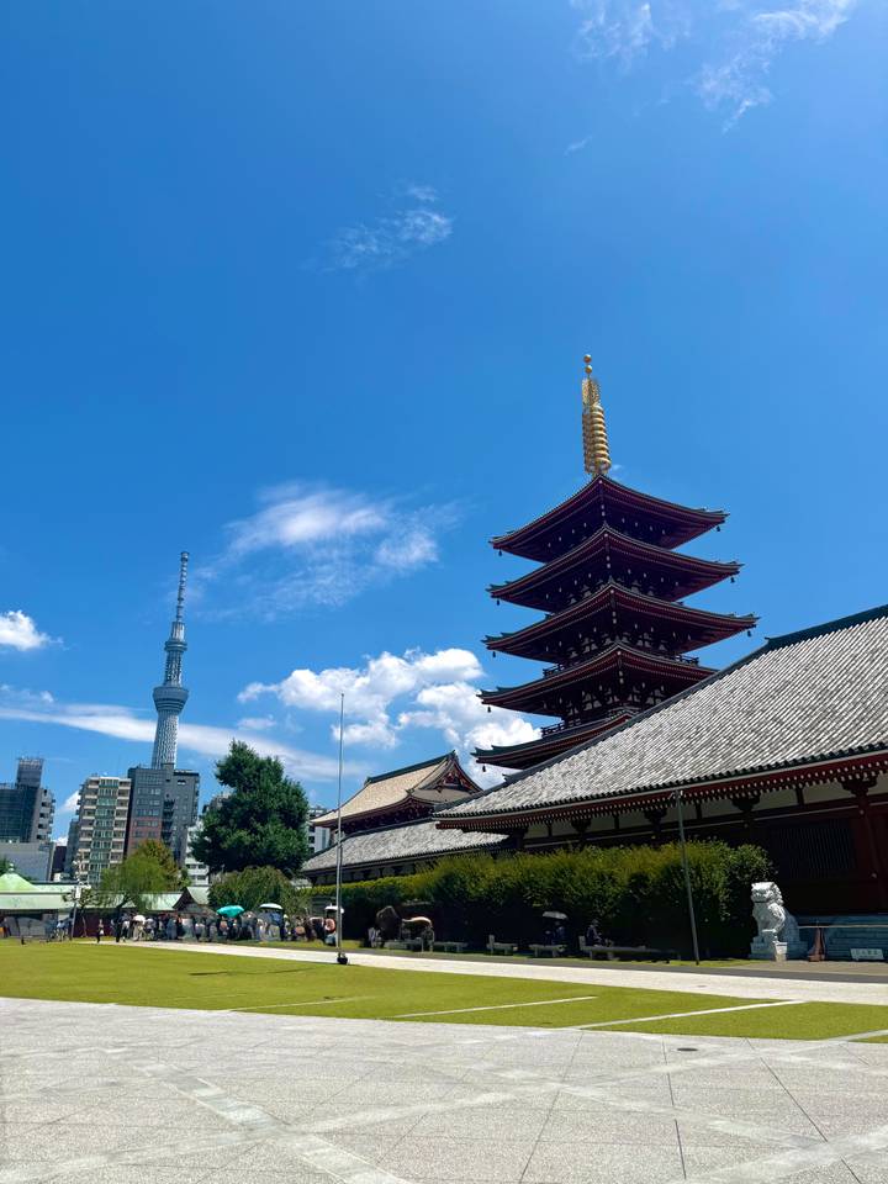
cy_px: 592
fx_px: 821
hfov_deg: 56.8
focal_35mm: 24
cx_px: 444
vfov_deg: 71.6
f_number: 1.78
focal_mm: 6.76
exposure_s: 1/8130
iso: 80
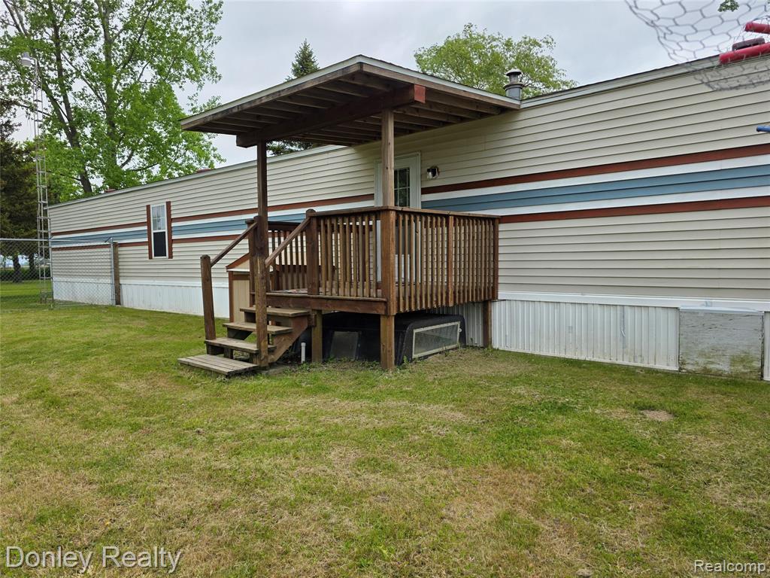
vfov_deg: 58.9
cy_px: 289
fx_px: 512
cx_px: 385
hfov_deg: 73.9
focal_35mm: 23
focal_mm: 6.3
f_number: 1.7
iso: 80
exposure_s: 1/7061
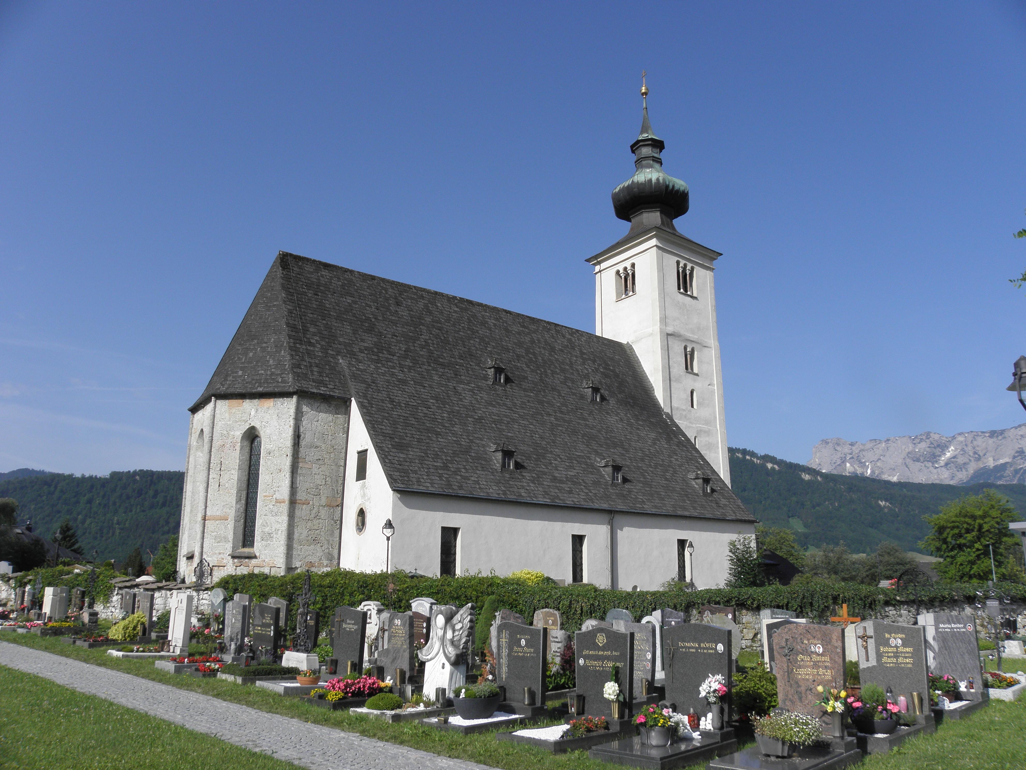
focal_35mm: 26
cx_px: 513
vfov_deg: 53.1
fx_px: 771
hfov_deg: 67.3
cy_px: 385
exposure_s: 1/320
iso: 64
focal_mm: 4.6
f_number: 5.6
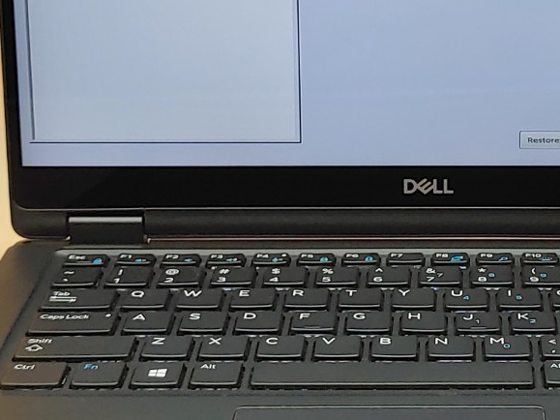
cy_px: 121
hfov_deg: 19.1
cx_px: 438
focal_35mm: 102
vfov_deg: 14.5
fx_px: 1650
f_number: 1.8
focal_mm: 4.36
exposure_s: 1/120
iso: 50
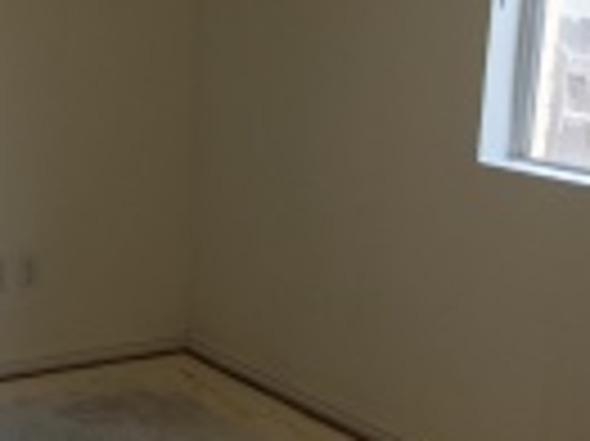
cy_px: 468
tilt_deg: -22.4
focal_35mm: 81
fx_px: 1379
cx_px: 63
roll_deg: +2.2
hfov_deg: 23.5
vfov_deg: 17.6
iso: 25
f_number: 2.2
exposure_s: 1/40
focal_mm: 4.15
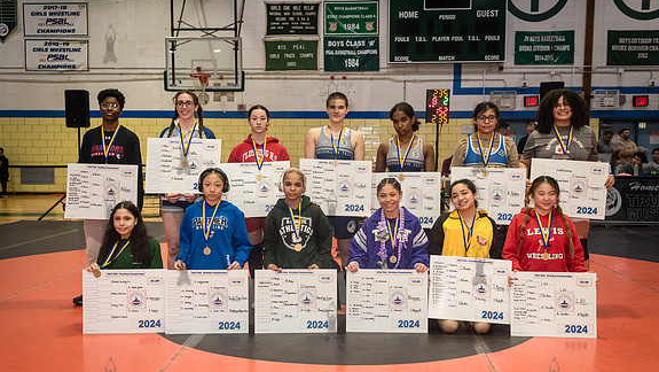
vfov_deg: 32.0
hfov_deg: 54.0
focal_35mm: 37
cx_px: 331
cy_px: 210
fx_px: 647
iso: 4000
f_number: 5.6
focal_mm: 35
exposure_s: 1/200
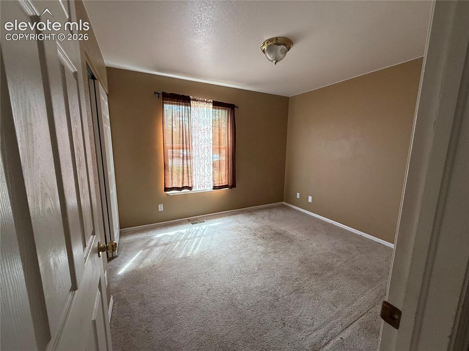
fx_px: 190
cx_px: 234
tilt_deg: -8.2
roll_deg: -0.8
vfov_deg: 85.6
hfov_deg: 102.1
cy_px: 176
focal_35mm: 14
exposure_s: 1/99
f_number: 2.2
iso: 200
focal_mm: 2.22
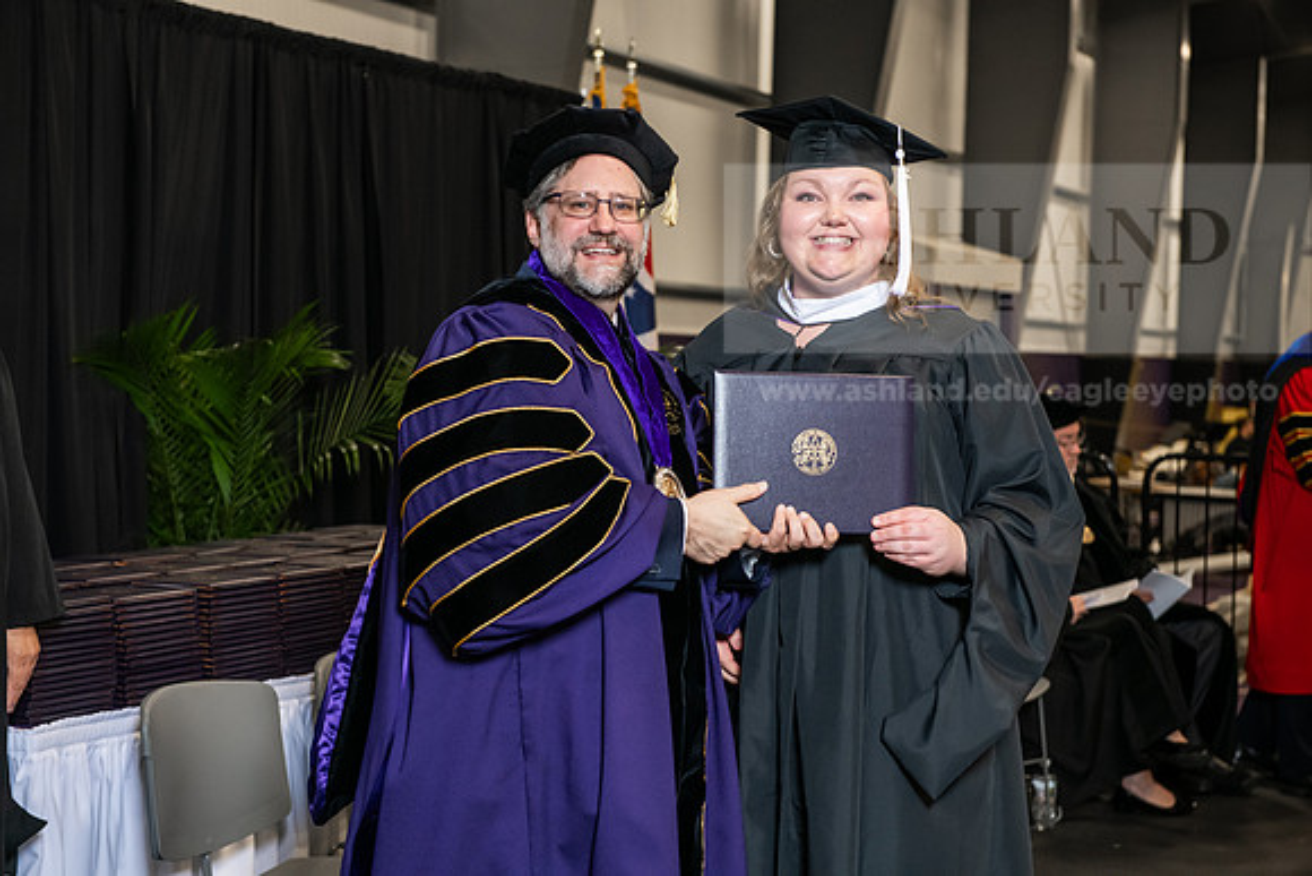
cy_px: 438
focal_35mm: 70
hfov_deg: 28.8
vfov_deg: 19.5
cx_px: 656
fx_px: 2552
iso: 2000
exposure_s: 1/200
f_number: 5
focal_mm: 70
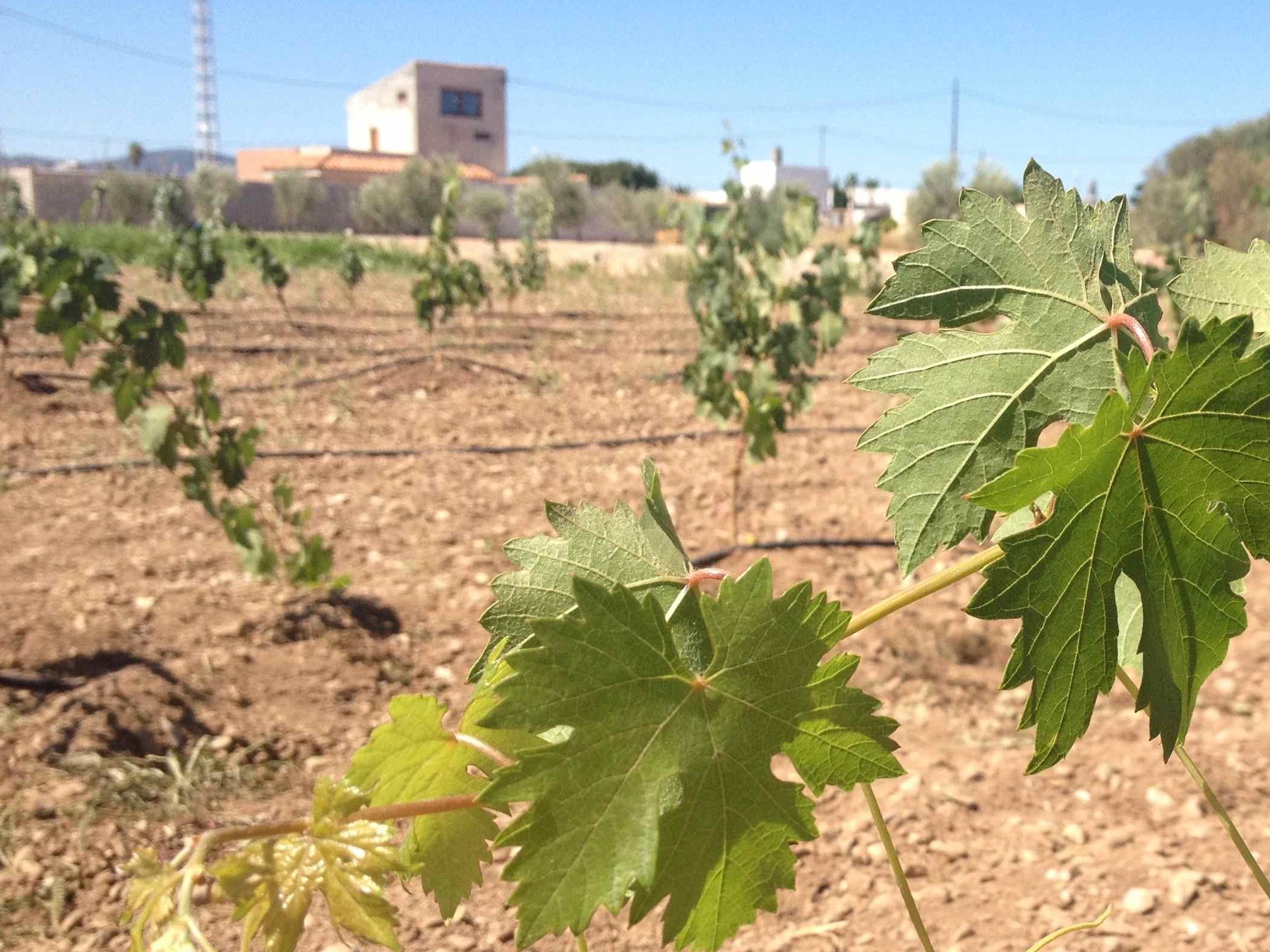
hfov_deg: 34.7
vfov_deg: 26.9
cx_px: 971
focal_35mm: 54
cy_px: 612
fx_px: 1981
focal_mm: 4.28
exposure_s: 1/1255
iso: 50
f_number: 2.4
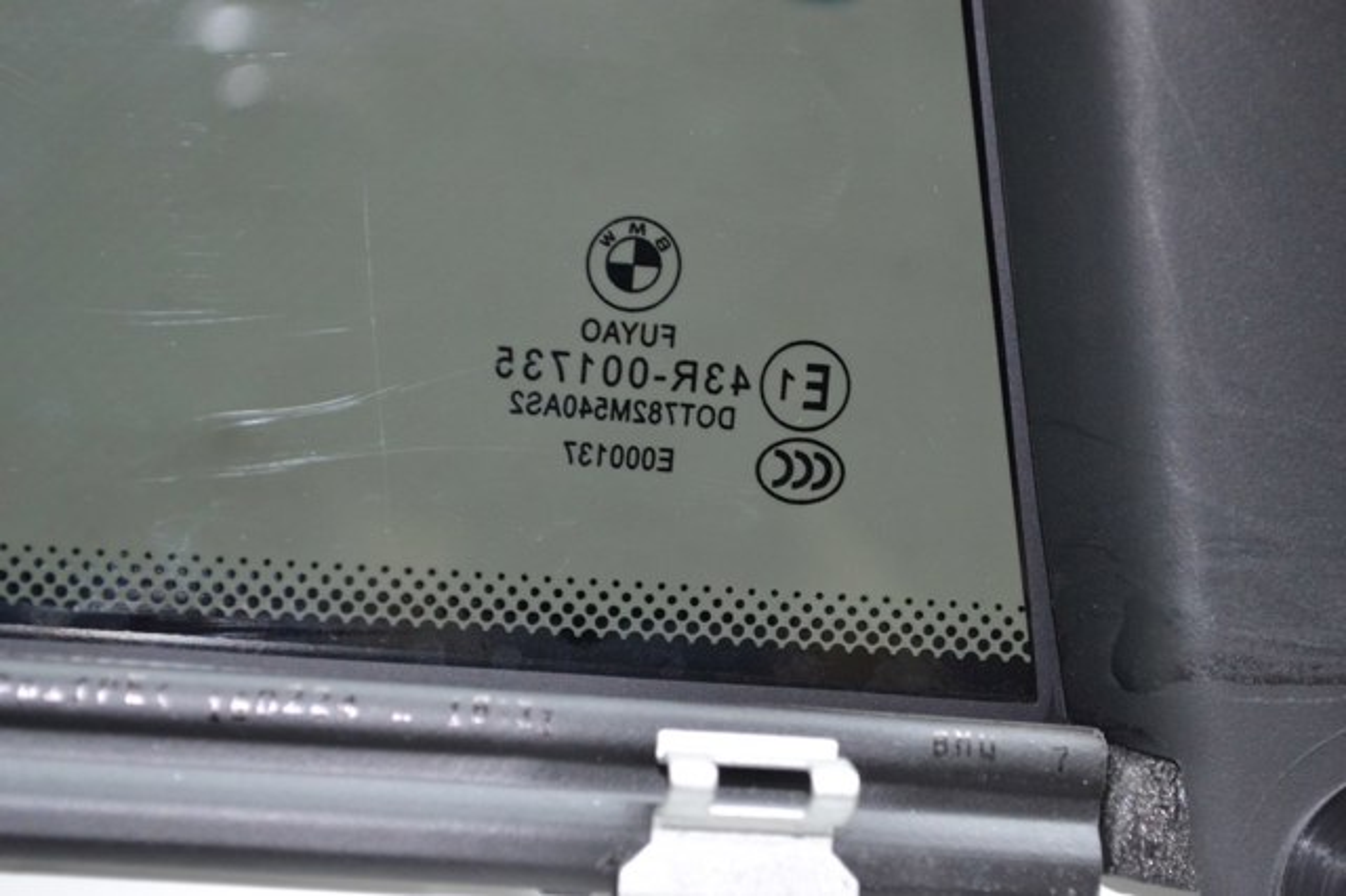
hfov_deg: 24.6
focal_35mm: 82
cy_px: 448
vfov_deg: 16.5
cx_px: 673
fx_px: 3083
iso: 1400
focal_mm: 55
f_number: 5.6
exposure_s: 1/60
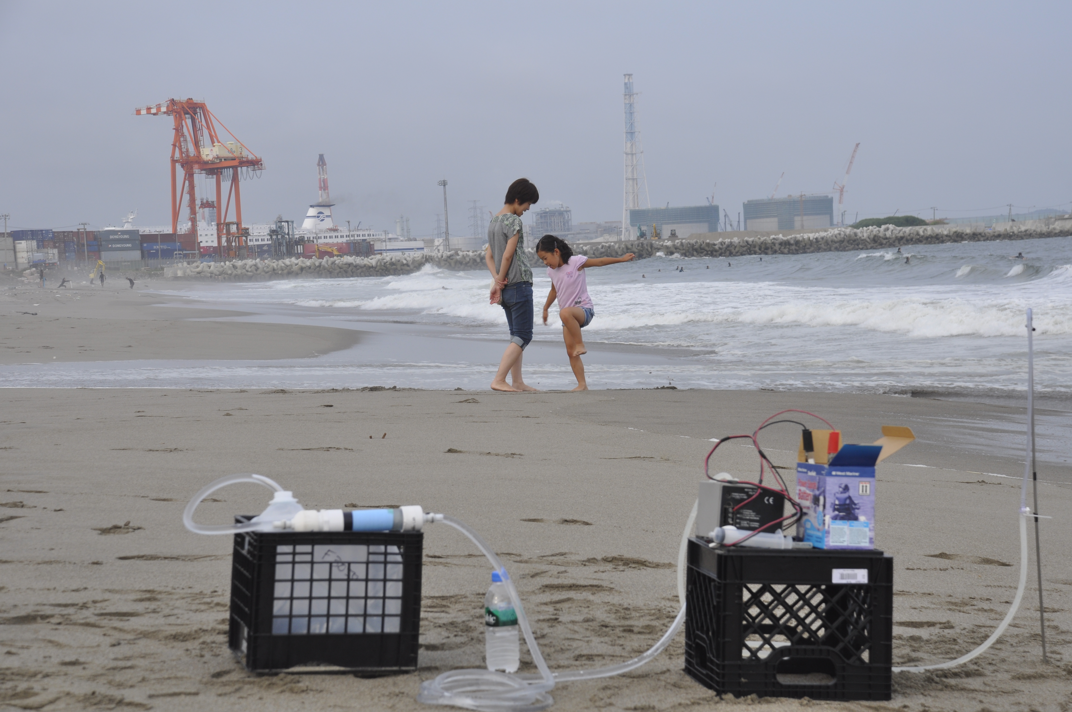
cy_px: 356
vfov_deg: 18.1
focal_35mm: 75
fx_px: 2231
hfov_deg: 27.0
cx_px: 536
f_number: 9
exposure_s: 1/320
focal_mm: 50
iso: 200
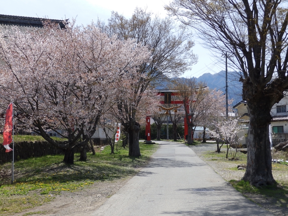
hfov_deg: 36.2
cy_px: 108
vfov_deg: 27.5
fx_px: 441
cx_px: 144
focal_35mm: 53
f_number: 4.4
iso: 80
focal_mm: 9.6
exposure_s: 1/500
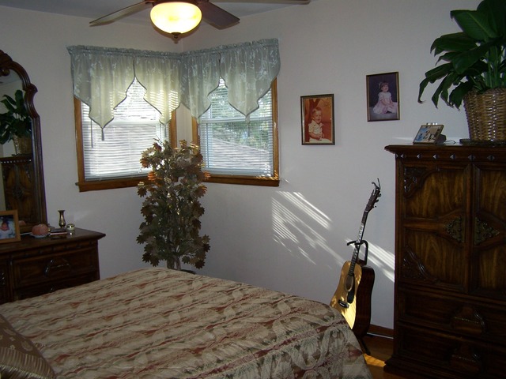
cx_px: 253
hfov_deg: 49.0
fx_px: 555
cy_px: 190
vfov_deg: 37.7
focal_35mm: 38
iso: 80
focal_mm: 6.3
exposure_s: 1/60
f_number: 2.8
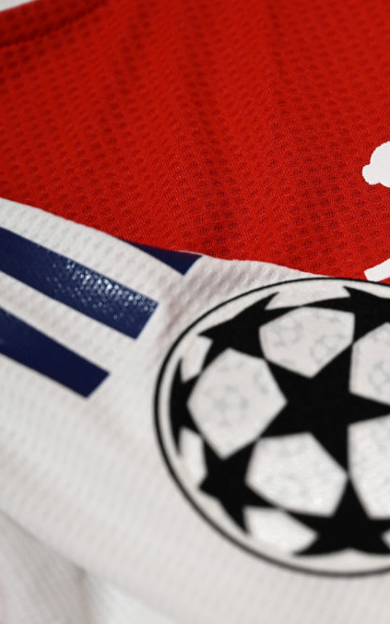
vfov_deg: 19.3
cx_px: 437
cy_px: 313
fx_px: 1837
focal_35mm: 108
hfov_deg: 11.9
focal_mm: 70
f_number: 4.5
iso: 2000
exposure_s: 1/250
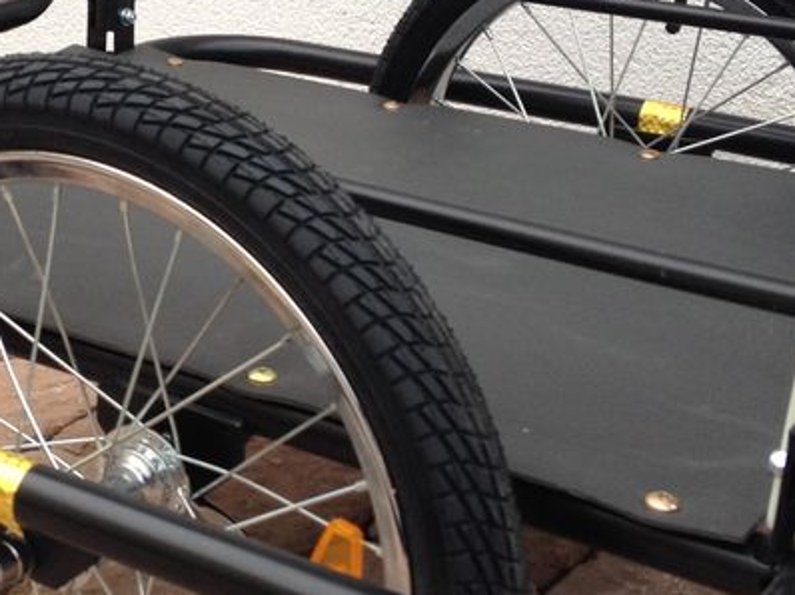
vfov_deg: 16.7
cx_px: 158
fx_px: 2020
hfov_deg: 22.0
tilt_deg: -14.8
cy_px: 210
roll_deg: +3.3
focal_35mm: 88
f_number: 2.4
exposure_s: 1/20
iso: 50
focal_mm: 4.28
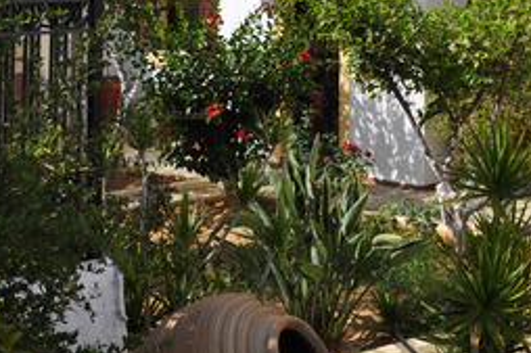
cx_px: 544
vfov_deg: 15.2
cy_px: -133
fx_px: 1253
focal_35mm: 85
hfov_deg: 22.9
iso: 200
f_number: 10
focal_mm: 18
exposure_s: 1/400
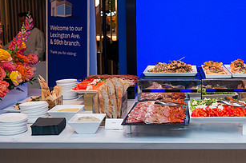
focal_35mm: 53
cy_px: 61
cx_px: 188
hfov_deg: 36.6
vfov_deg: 25.4
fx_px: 362
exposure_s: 1/160
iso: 400
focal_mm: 24
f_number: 3.2
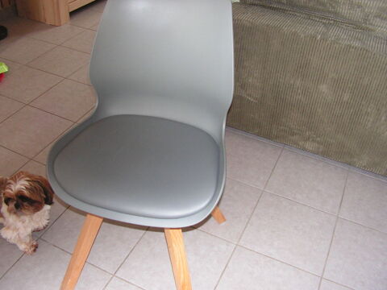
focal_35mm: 36
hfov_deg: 51.4
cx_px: 194
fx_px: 402
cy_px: 145
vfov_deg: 39.7
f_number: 3.2
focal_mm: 6
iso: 200
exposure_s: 1/40
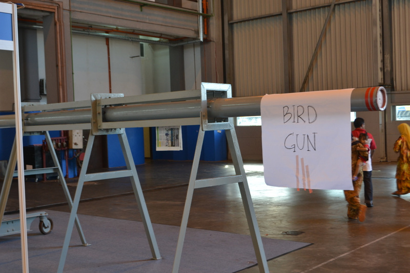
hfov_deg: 41.1
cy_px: 136
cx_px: 205
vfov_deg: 28.1
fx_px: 547
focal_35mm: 48
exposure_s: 1/60
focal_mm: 32
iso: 400
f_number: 4.8
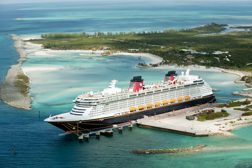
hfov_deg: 23.7
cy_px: 84
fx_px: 602
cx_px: 126
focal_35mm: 86
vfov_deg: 15.9
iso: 200
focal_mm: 86
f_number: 6.3
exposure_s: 1/1250
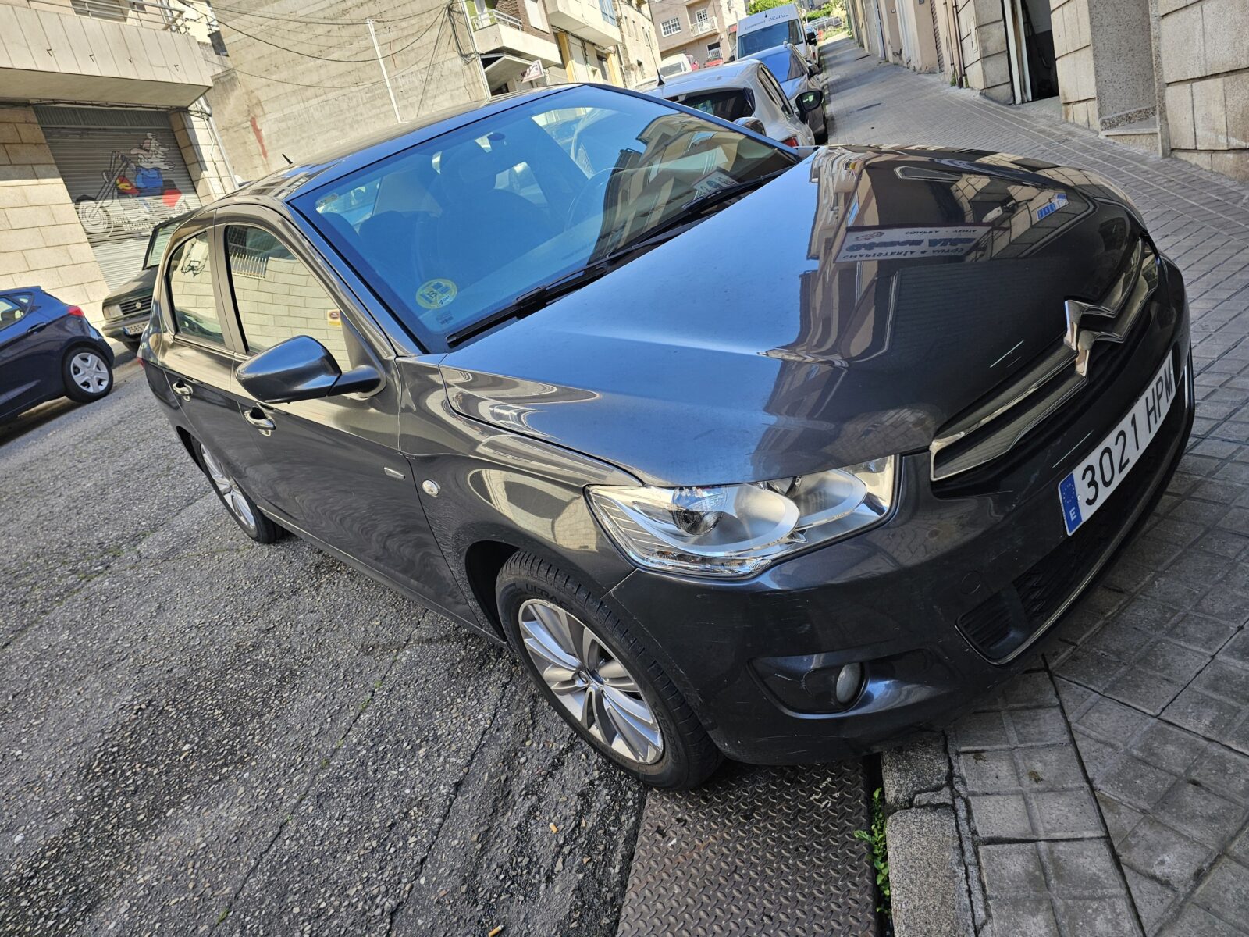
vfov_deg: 58.9
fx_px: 830
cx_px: 624
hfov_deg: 73.9
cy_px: 468
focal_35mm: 23
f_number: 1.7
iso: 20
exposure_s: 1/212
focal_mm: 6.3
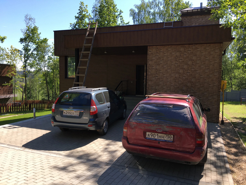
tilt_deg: -4.2
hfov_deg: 61.7
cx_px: 123
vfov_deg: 48.2
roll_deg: -1.9
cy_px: 92
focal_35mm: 29
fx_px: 206
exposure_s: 1/601
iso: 25
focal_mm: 4.15
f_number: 2.2
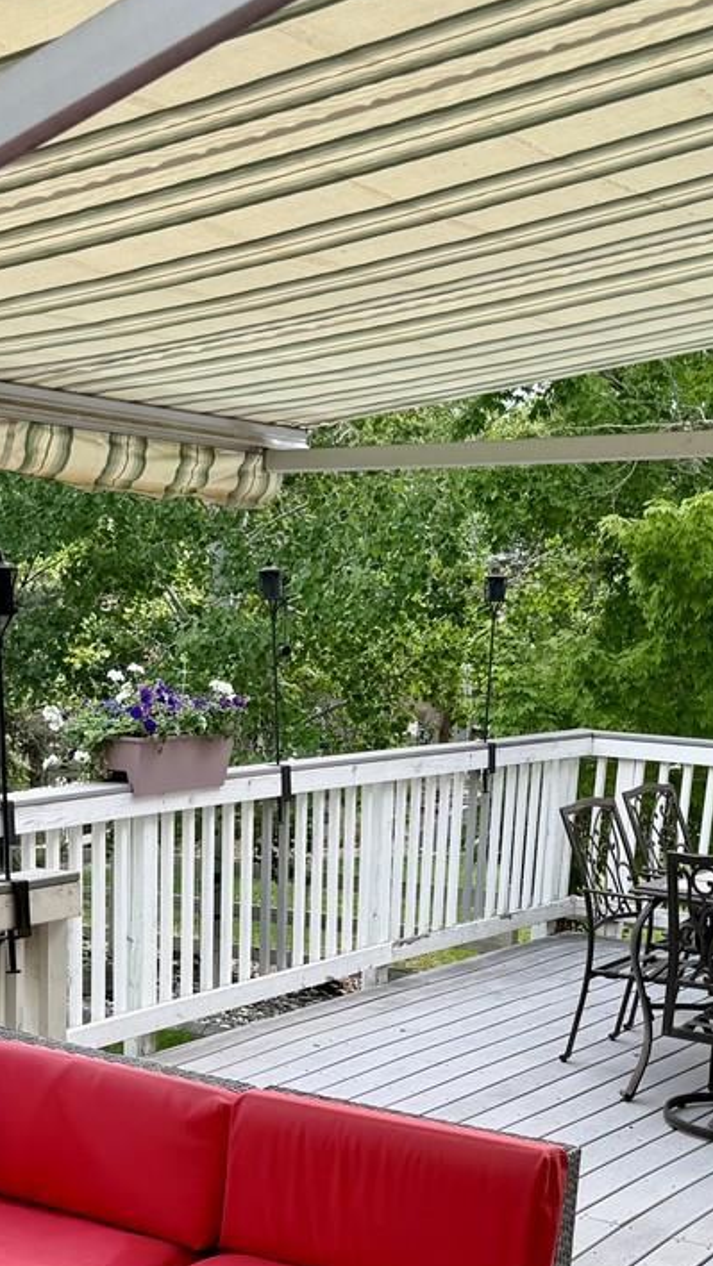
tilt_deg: -13.2
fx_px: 1982
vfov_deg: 34.3
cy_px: 1021
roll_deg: -2.3
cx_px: 306
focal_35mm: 59
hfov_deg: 20.4
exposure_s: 1/849
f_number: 1.78
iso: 80
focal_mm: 6.76
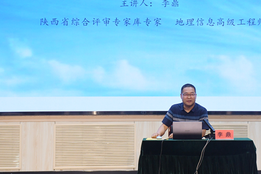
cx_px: 161
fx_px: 783
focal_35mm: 108
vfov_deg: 12.6
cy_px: 43
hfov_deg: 18.9
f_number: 7.1
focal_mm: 42
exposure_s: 1/80
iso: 1250
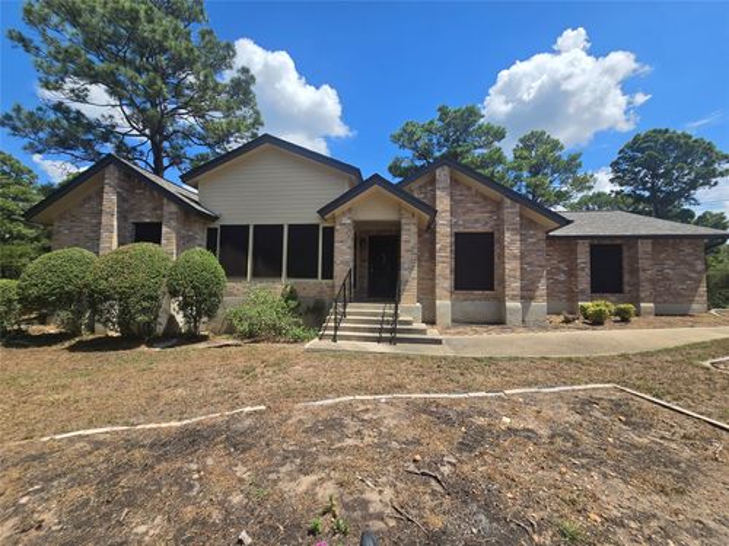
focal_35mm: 13
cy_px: 273
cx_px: 364
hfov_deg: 106.2
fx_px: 274
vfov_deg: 89.9
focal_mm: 2.2
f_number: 2.2
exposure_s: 1/2175
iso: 50
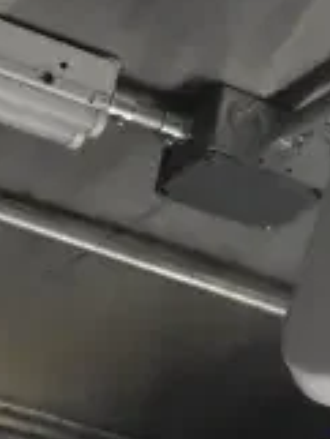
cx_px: 796
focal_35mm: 148
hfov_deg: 9.0
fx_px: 1877
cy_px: 241
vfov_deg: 13.3
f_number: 13
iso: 6400
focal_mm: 27
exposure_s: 1/640
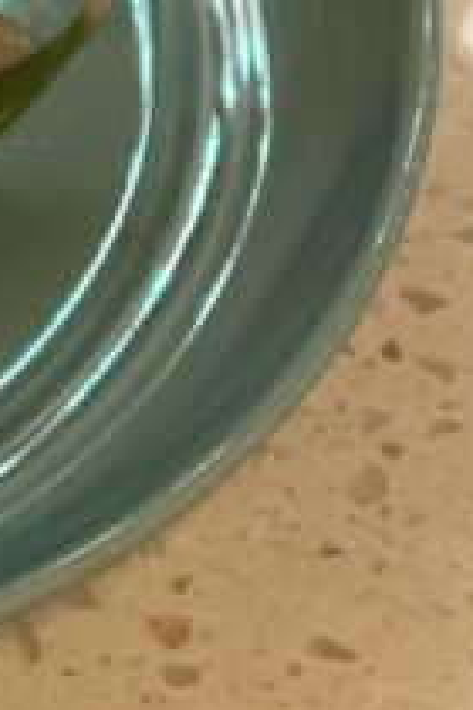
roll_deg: -2.2
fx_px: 5203
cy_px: -595
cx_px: -618
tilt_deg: -33.8
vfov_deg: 7.6
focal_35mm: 264
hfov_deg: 5.1
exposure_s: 1/30
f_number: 2
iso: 400
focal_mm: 6
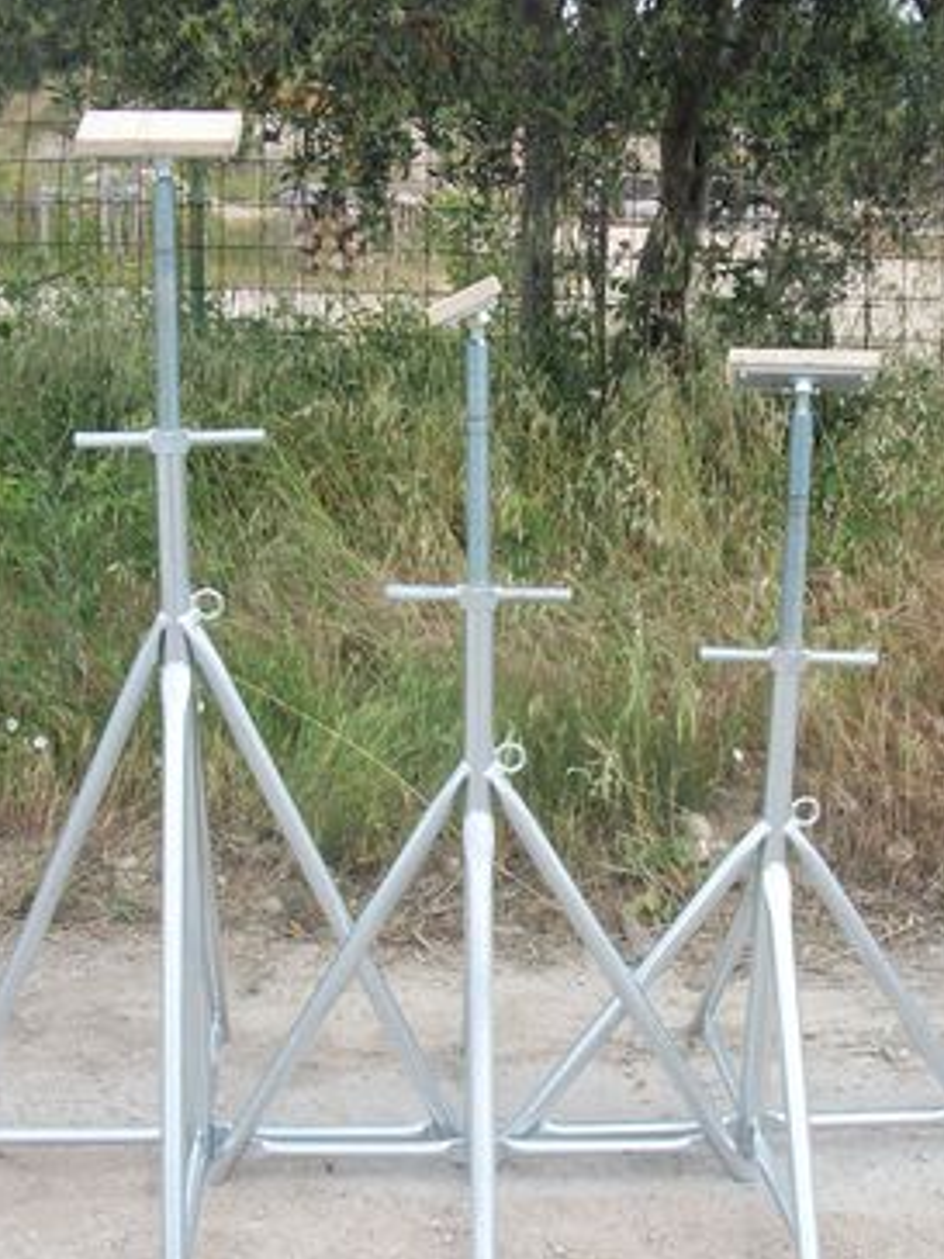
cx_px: 496
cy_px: 640
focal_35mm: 44
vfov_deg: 42.9
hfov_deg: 32.9
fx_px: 1600
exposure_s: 1/100
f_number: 8.8
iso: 80
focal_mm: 5.7
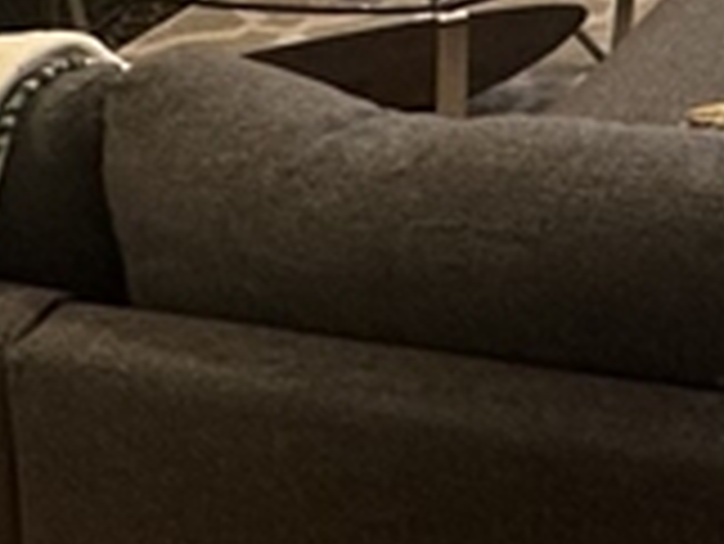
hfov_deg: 20.8
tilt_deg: -7.4
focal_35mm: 89
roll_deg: +0.6
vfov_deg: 14.8
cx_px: 823
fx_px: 1863
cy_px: -382
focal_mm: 2.22
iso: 200
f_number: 2.2
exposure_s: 1/120
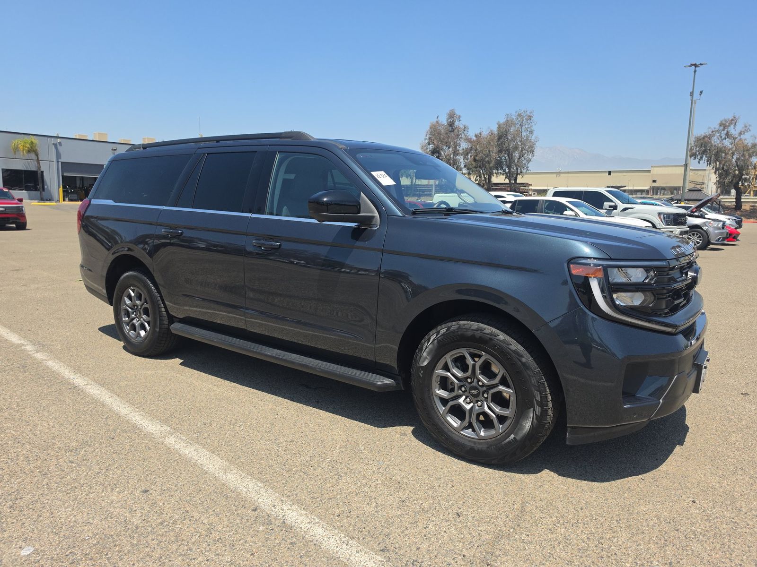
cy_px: 284
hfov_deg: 73.9
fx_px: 503
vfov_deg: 58.9
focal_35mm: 23
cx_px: 378
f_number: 1.4
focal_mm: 6.5
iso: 64
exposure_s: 1/4649
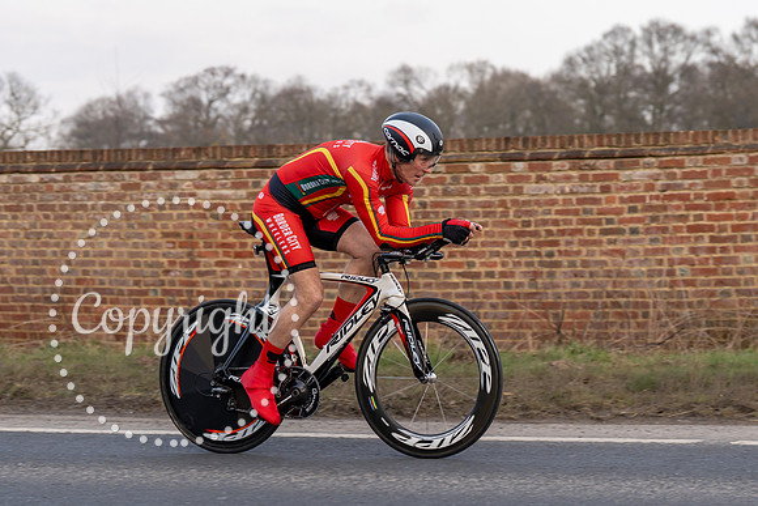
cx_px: 436
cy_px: 221
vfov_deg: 13.7
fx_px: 2098
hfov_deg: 20.5
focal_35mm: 100
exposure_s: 1/800
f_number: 3.5
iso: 160
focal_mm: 70
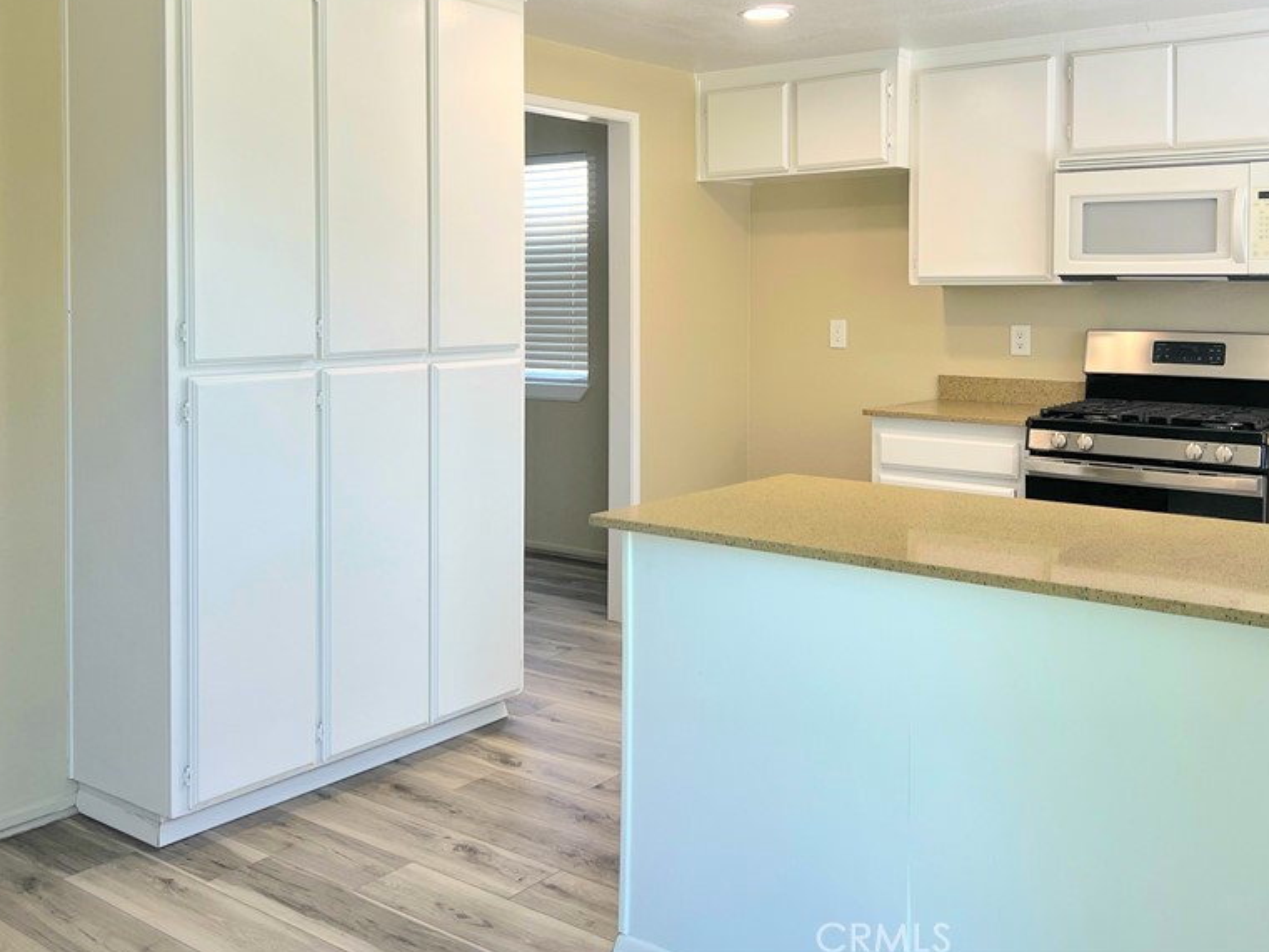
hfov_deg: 52.6
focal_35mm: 35
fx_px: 1283
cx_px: 667
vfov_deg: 40.2
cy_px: 322
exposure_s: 1/187
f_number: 1.5
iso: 40
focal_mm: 5.7
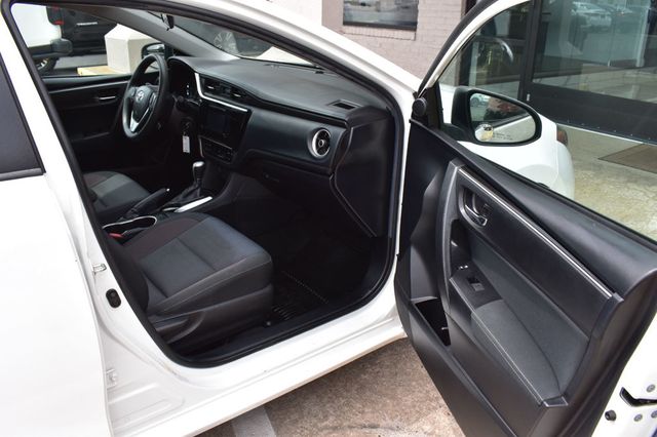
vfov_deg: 43.6
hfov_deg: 62.0
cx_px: 328
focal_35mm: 30
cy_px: 218
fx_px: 547
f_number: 10
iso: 400
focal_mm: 20
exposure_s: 1/200
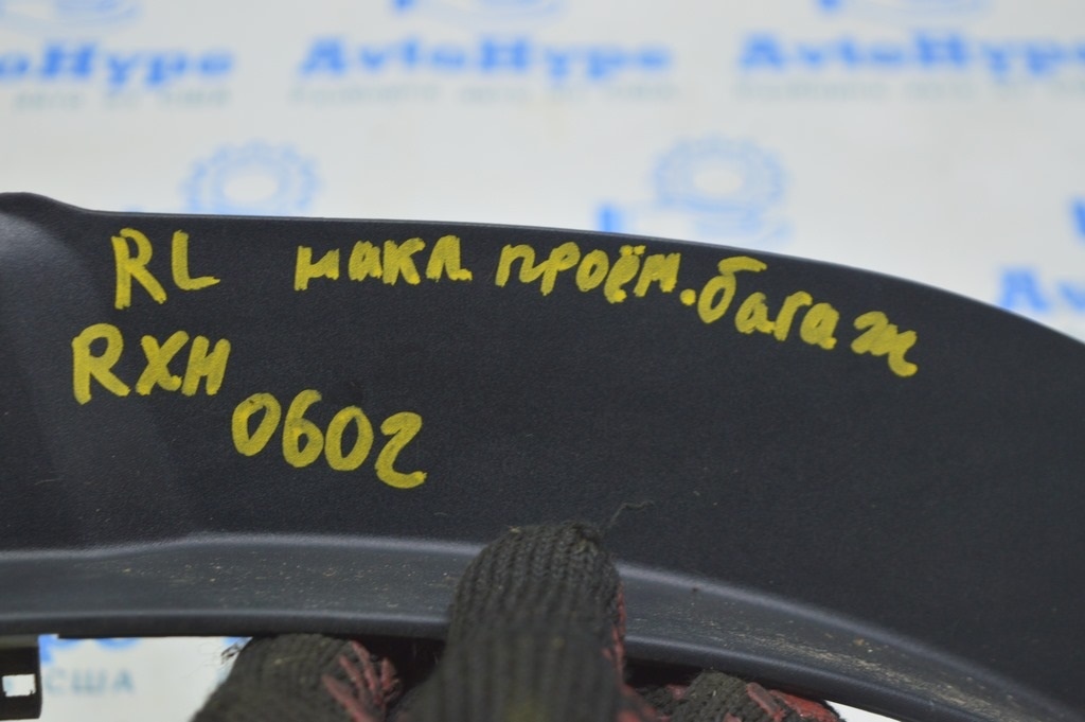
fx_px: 2349
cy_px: 361
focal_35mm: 78
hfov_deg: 26.0
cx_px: 542
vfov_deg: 17.5
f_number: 5.6
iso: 400
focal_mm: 52
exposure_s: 1/20
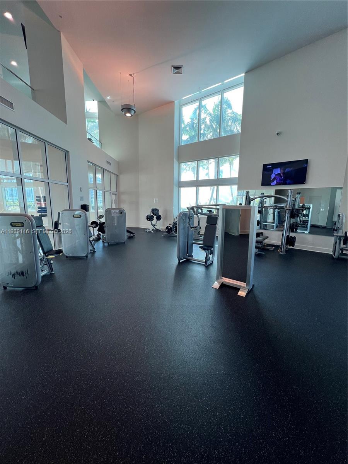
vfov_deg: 106.2
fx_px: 174
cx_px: 174
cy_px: 232
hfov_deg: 89.9
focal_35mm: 13
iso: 80
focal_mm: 1.57
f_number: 1.8
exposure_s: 1/120
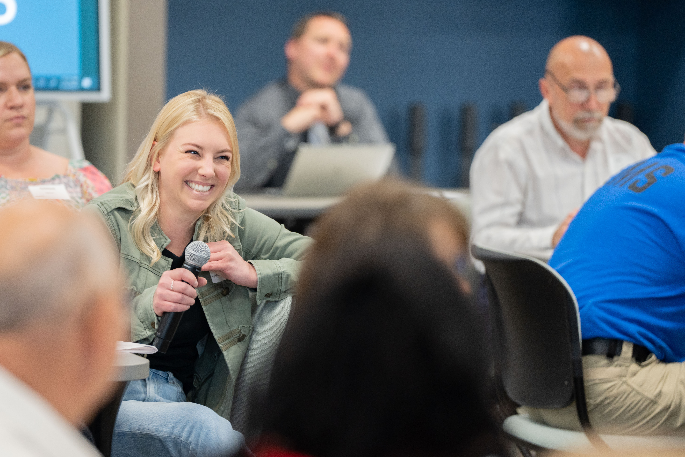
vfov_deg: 6.6
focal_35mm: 209
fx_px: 3976
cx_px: 286
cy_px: 198
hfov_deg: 9.8
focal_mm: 168
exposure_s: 1/125
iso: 640
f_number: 2.8
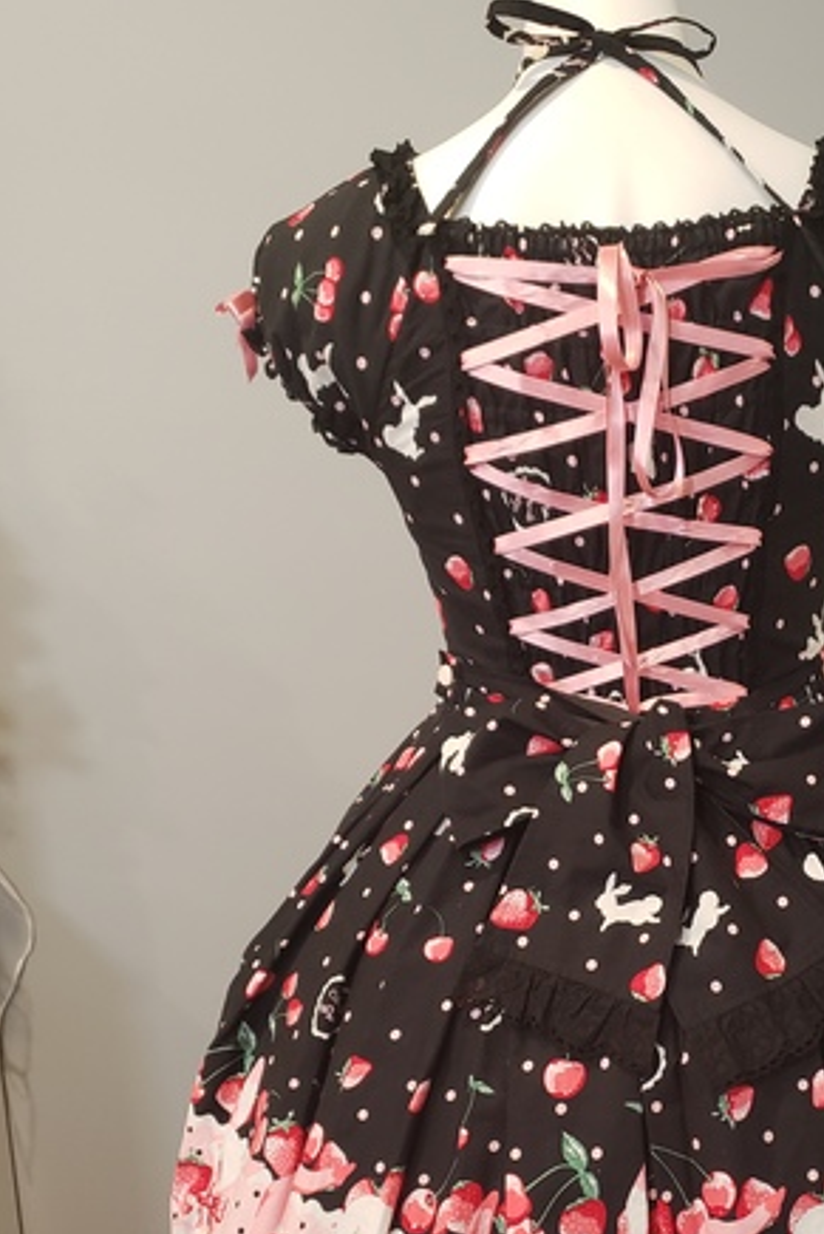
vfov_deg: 47.7
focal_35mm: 40
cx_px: 680
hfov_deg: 32.4
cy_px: 811
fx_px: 1372
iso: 250
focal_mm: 4.3
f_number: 1.5
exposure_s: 1/40
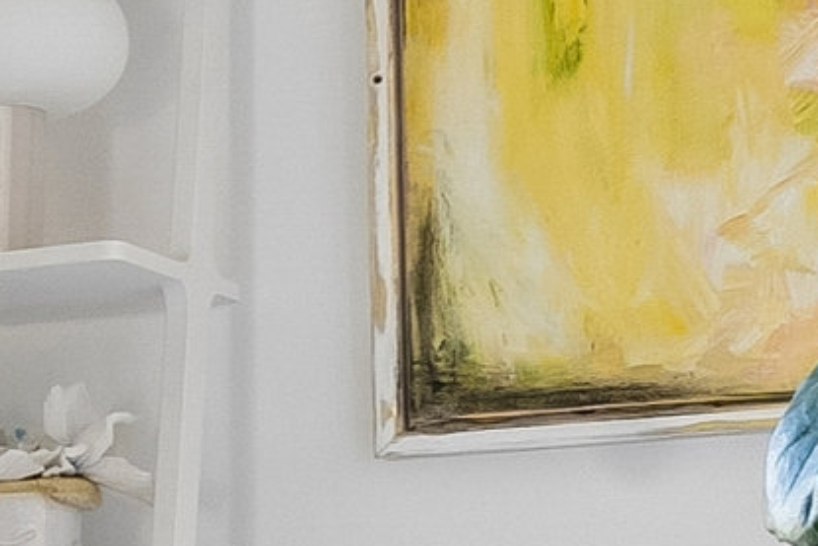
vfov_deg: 10.4
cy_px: 623
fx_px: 2955
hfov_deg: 10.7
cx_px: -1636
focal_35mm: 130
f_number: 10
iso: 200
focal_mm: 12
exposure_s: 1/2.5
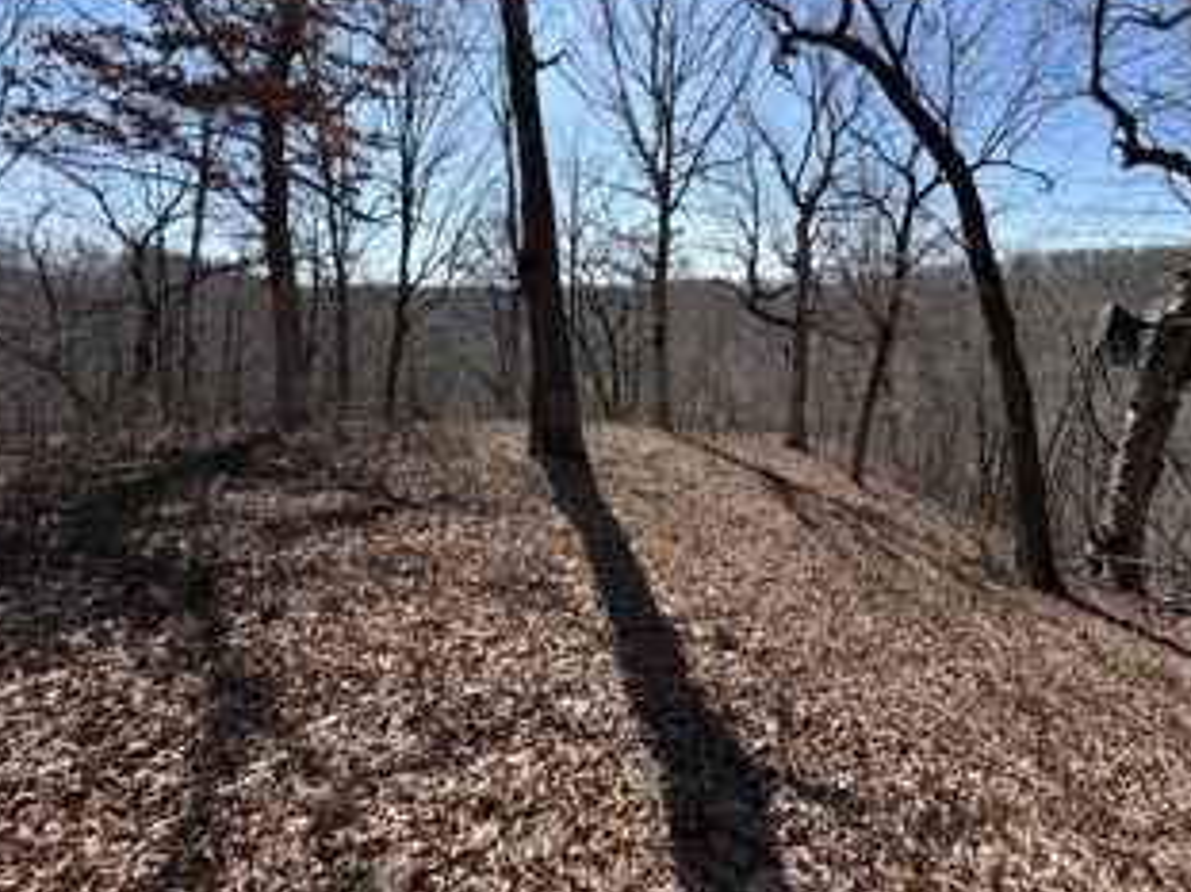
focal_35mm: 18
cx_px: 705
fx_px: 619
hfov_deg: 86.9
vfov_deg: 70.4
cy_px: 333
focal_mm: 2.22
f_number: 2.2
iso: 32
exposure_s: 1/770
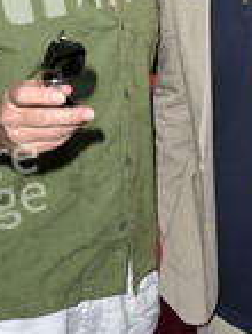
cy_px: 85
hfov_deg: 17.5
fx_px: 813
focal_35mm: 84
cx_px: 179
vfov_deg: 23.0
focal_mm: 32
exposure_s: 1/200
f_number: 8
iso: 125
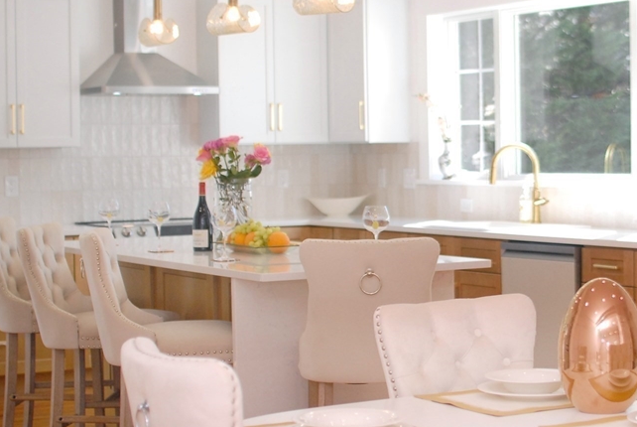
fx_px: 1485
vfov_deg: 16.3
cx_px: 454
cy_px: 234
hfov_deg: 24.0
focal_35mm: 84
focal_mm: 35
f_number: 2.5
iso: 400
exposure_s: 1/500
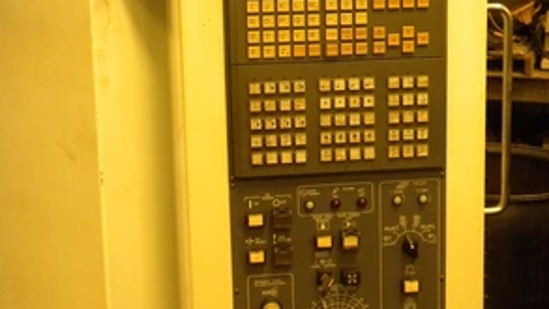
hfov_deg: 37.8
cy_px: 75
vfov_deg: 21.6
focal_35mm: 55
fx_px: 801
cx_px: 279
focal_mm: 6.6
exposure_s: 1/36.3
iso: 400
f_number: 3.5
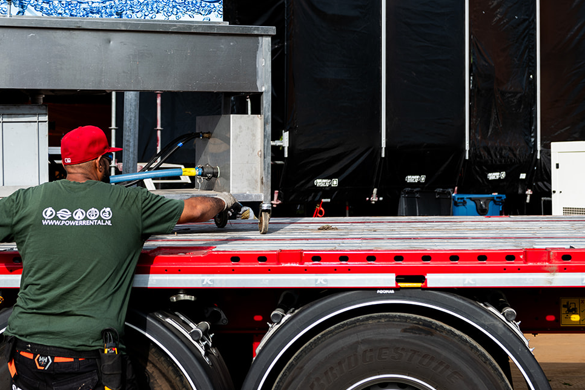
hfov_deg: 33.9
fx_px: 942
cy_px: 111
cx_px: 159
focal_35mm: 58
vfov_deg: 23.2
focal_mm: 35
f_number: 4
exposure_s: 1/400
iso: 40
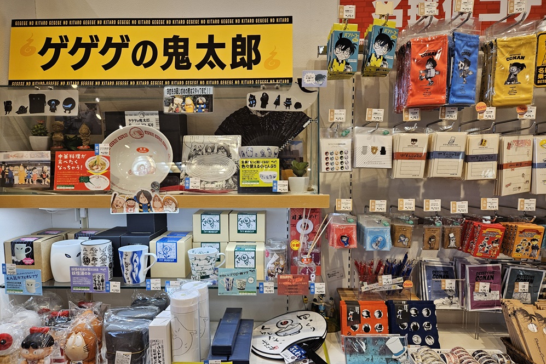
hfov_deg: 73.8
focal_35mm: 24
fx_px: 364
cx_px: 273
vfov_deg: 53.0
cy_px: 203
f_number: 1.8
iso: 50
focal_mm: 5.4
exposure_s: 1/120
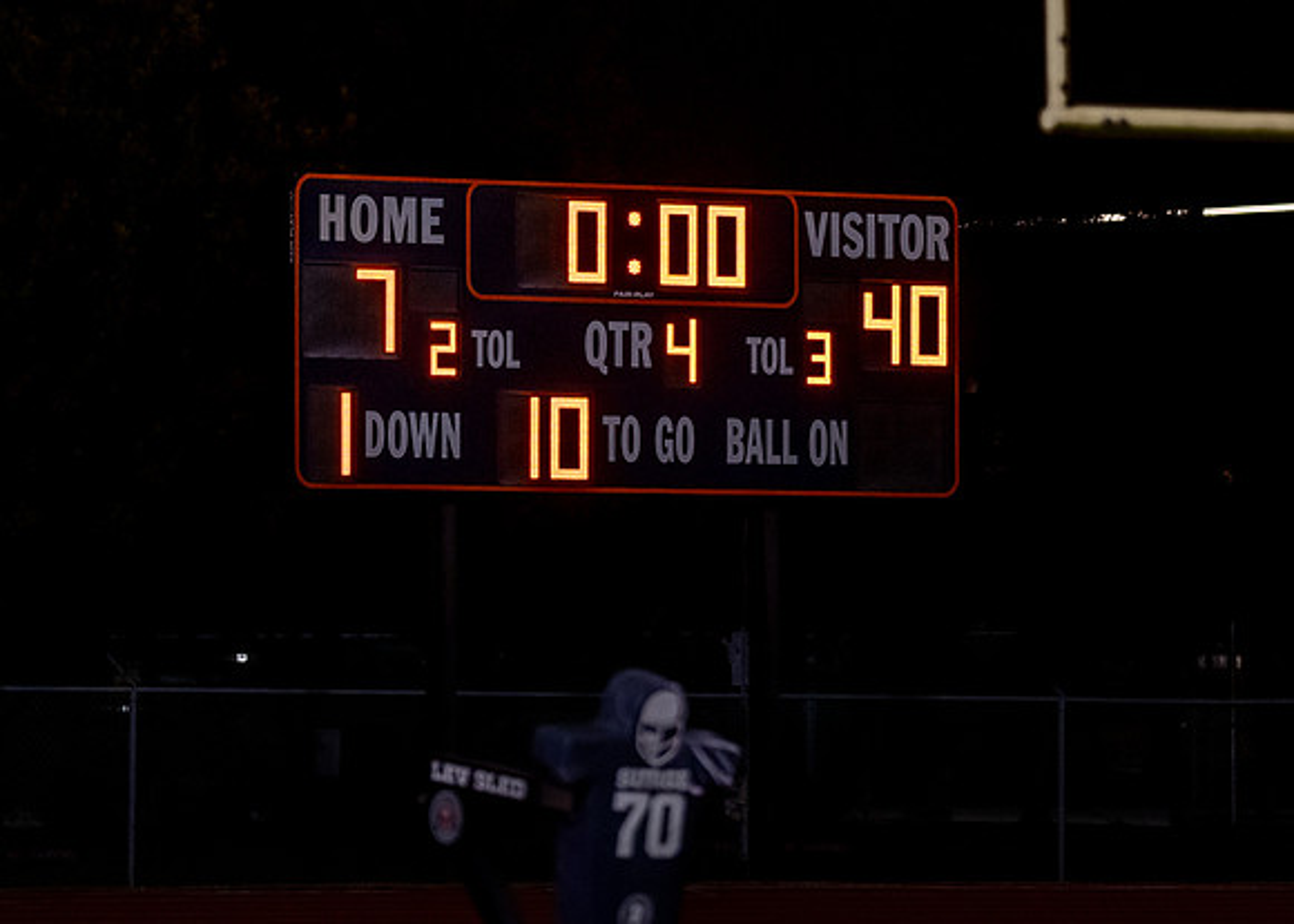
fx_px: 11319
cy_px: 341
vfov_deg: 4.7
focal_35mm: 308
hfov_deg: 6.5
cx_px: 729
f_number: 1.8
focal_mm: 135
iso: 1600
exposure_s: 1/1000
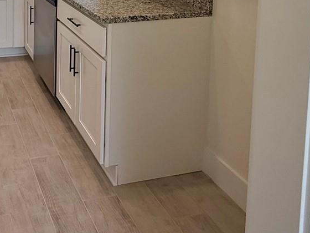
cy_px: -48
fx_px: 358
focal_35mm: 40
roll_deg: -0.4
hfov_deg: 42.4
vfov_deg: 30.4
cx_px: 24
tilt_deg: -4.2
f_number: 2.2
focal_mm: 2.22
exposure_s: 1/120
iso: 100
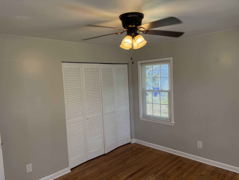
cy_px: 90
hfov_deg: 67.3
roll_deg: +3.6
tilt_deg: -4.4
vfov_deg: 53.1
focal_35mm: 26
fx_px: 180
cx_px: 120
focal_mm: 5.96
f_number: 1.6
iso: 125
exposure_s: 1/132
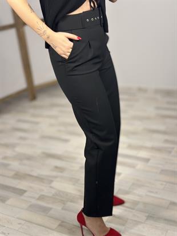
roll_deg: +11.8
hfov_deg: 30.3
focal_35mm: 48
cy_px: 118
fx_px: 327
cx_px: 88
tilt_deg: -41.1
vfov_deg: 39.6
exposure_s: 1/50
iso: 64
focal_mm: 6.86
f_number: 1.78
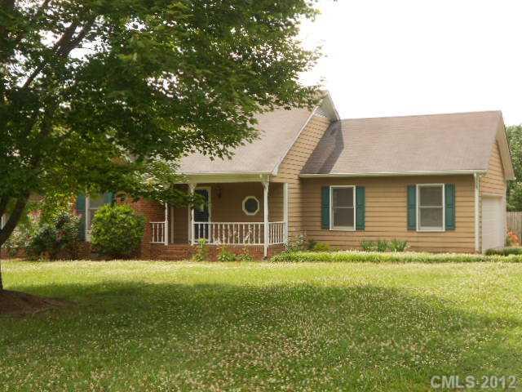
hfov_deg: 38.9
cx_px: 261
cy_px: 196
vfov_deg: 29.7
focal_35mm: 49
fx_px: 739
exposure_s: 1/160
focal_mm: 8.8
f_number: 4.5
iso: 80
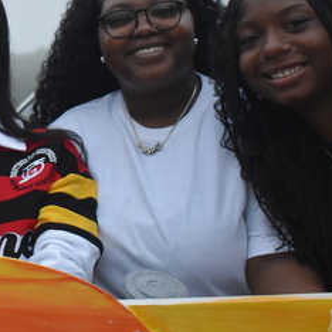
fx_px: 992
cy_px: 94
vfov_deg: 18.9
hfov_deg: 18.1
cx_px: -58
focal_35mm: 91
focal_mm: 21
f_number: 3.8
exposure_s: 1/500
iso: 2000
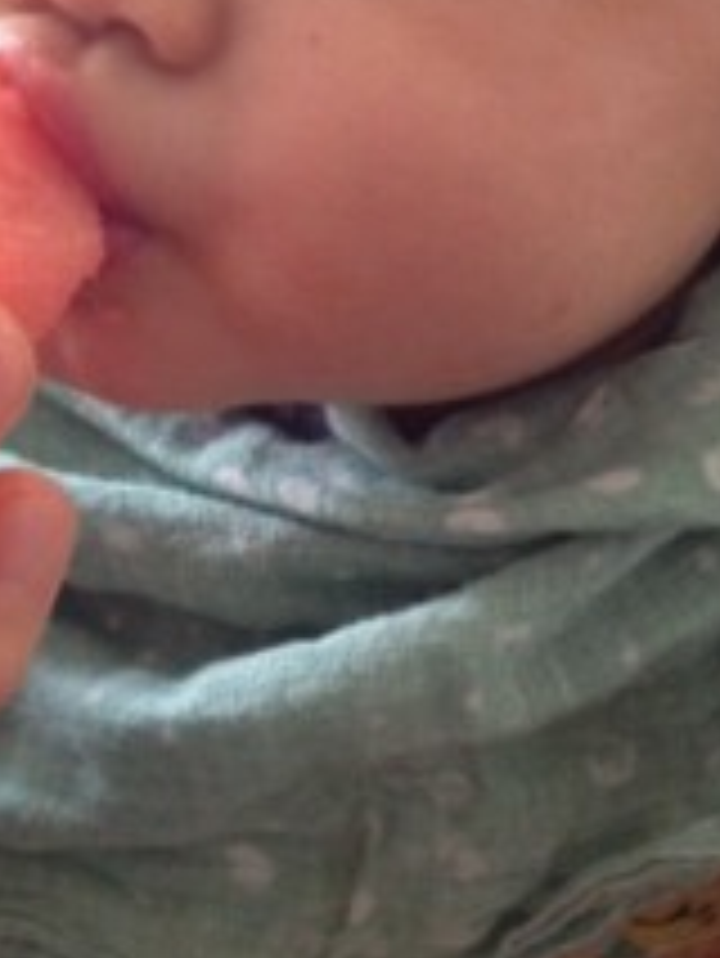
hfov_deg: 19.9
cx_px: 356
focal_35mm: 74
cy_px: 333
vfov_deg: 26.2
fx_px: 2050
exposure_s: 1/20
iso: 320
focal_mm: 4.28
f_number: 2.4
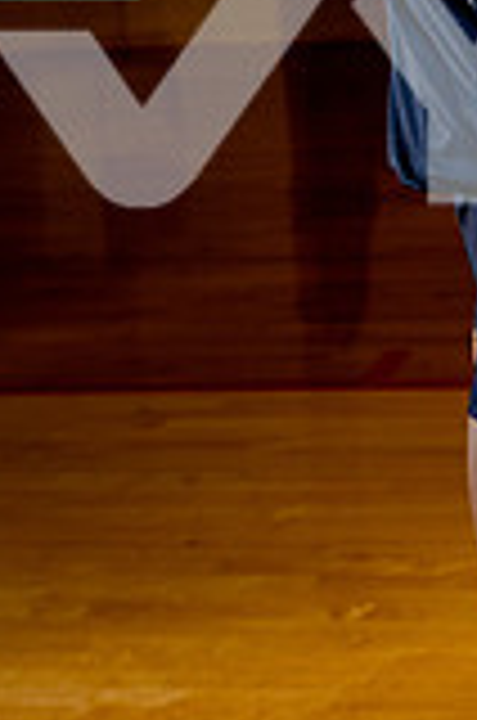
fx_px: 2475
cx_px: 590
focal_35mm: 124
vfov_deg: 15.6
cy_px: -248
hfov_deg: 10.8
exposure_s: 1/250
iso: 400
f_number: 7.1
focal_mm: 44
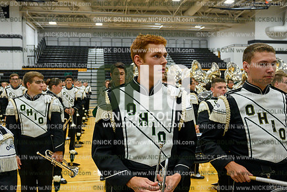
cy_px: 96
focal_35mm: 34
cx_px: 143
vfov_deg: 38.9
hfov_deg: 55.8
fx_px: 271
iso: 1250
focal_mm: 25.5
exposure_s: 1/250
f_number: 4
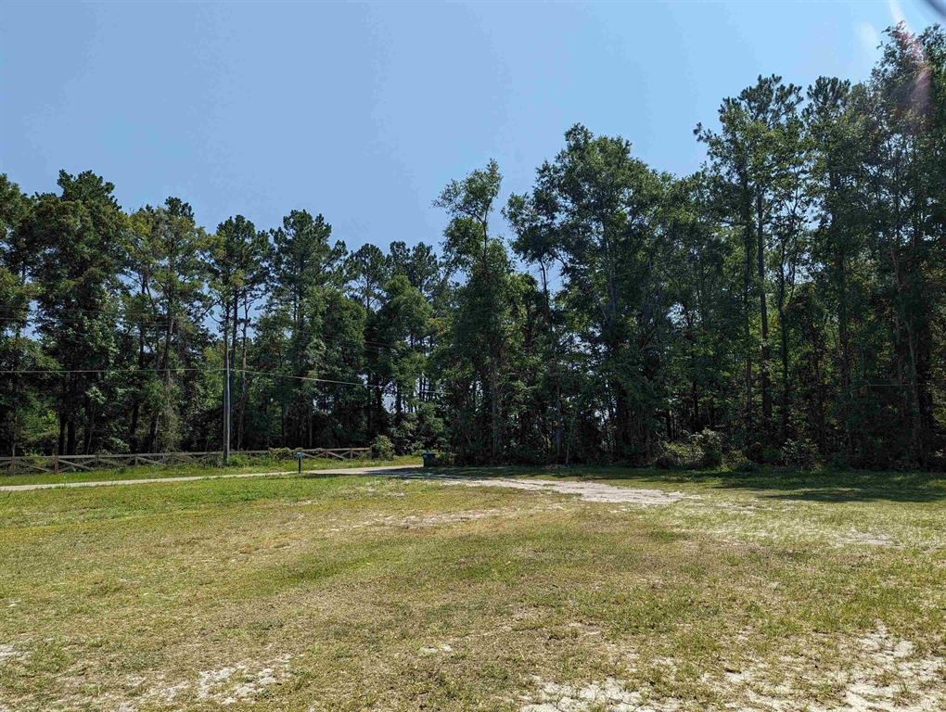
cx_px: 473
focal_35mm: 24
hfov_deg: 71.5
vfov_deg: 56.9
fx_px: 657
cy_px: 356
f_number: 1.85
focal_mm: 6.81
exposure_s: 1/2833
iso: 43
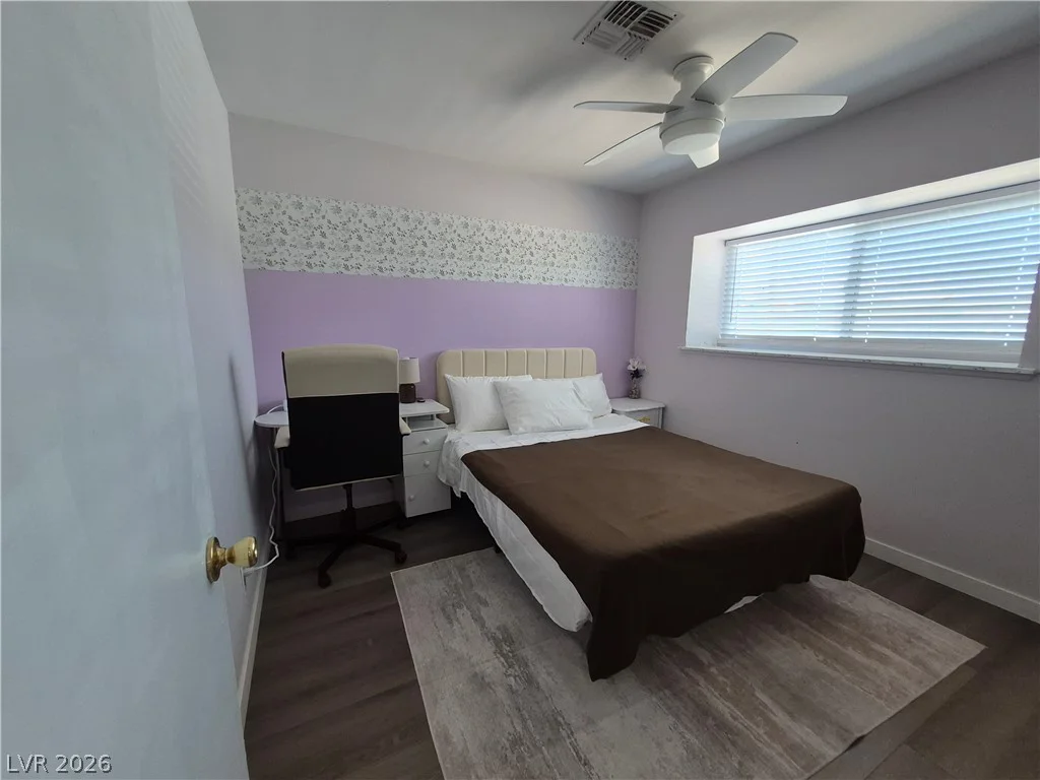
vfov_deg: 89.9
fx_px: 391
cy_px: 390
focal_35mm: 13
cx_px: 520
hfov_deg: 106.2
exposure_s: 1/60
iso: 125
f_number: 2.2
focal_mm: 1.74
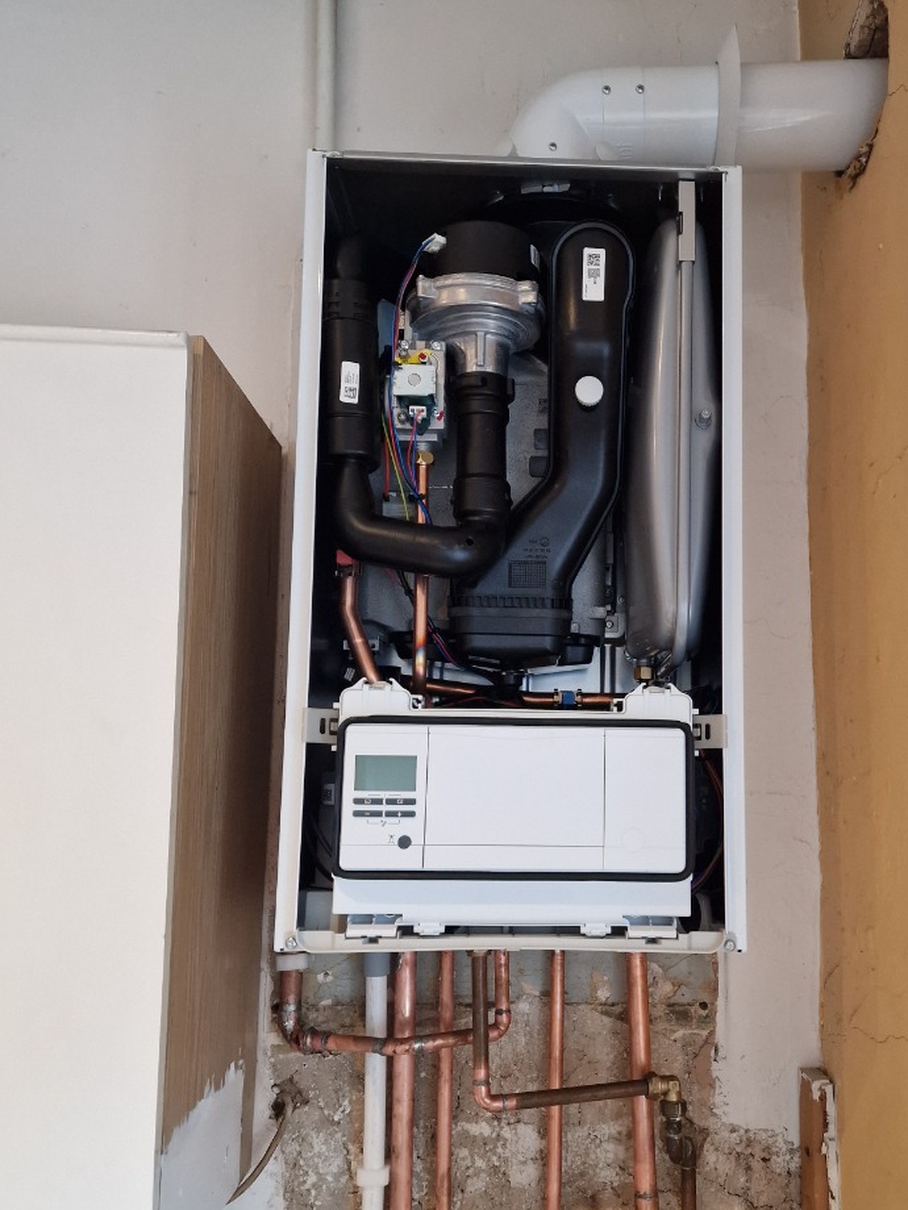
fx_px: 1049
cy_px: 660
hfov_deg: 46.3
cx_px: 583
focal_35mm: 30
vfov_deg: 59.9
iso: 1000
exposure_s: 1/100
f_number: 1.8
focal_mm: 6.4
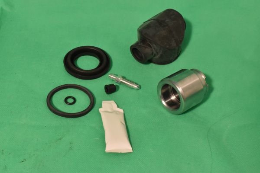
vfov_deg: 25.1
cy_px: 86
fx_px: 390
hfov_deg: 36.9
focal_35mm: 54
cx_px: 130
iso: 1600
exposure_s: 1/60
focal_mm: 36
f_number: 16
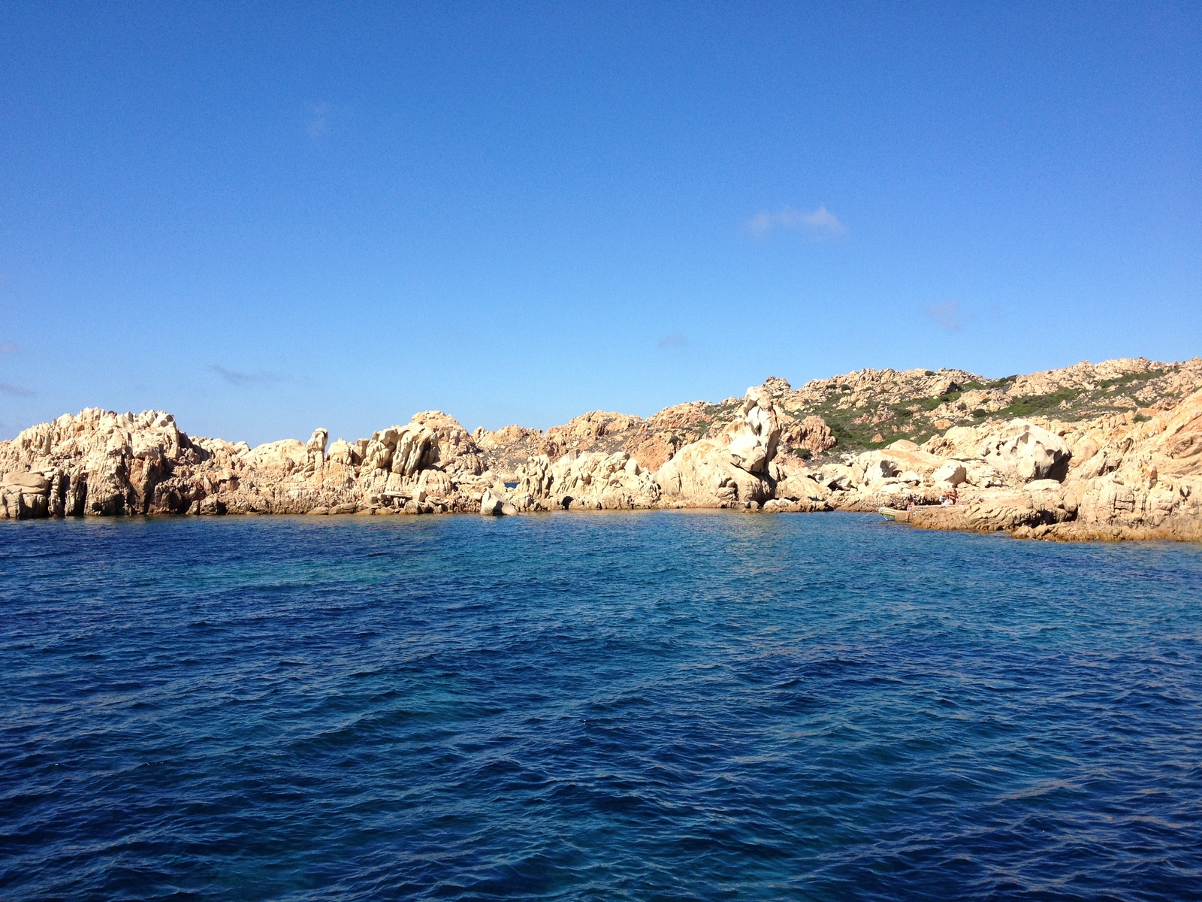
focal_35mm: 35
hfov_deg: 52.6
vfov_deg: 40.7
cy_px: 451
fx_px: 1215
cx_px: 601
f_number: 2.4
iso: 64
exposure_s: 1/1727
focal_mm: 4.28
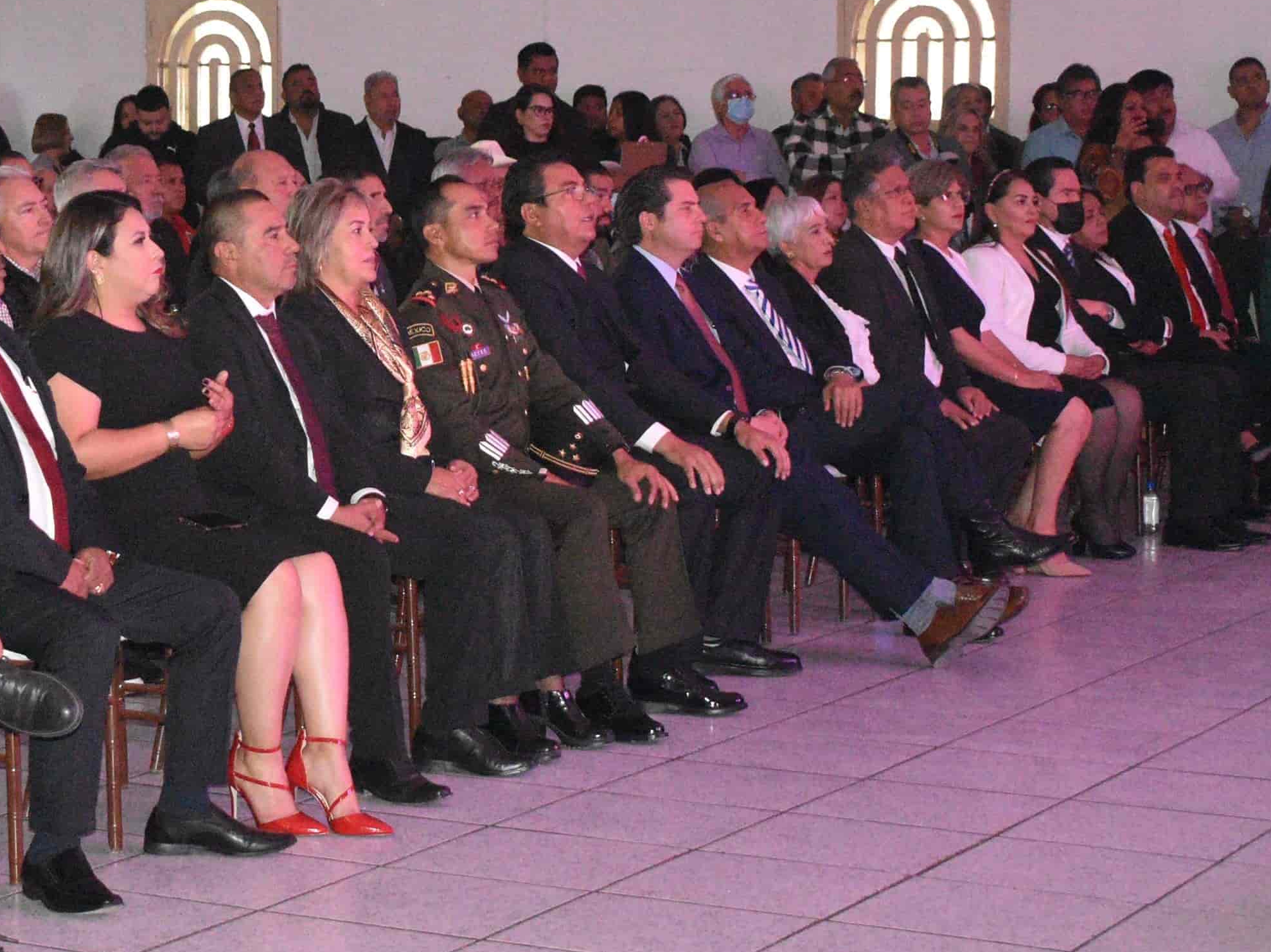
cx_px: 103
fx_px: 3491
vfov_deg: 15.5
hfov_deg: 20.2
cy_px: 409
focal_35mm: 95
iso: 6400
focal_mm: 29
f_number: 4.2
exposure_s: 1/60
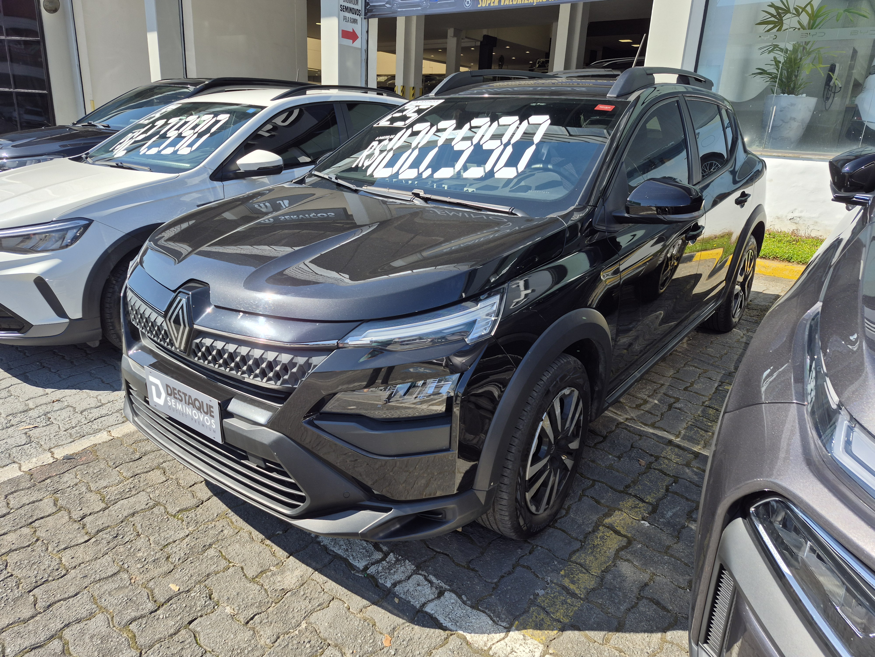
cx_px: 438
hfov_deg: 73.9
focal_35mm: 23
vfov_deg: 58.9
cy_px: 328
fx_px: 581
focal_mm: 5.4
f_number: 1.8
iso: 25
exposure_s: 1/1132
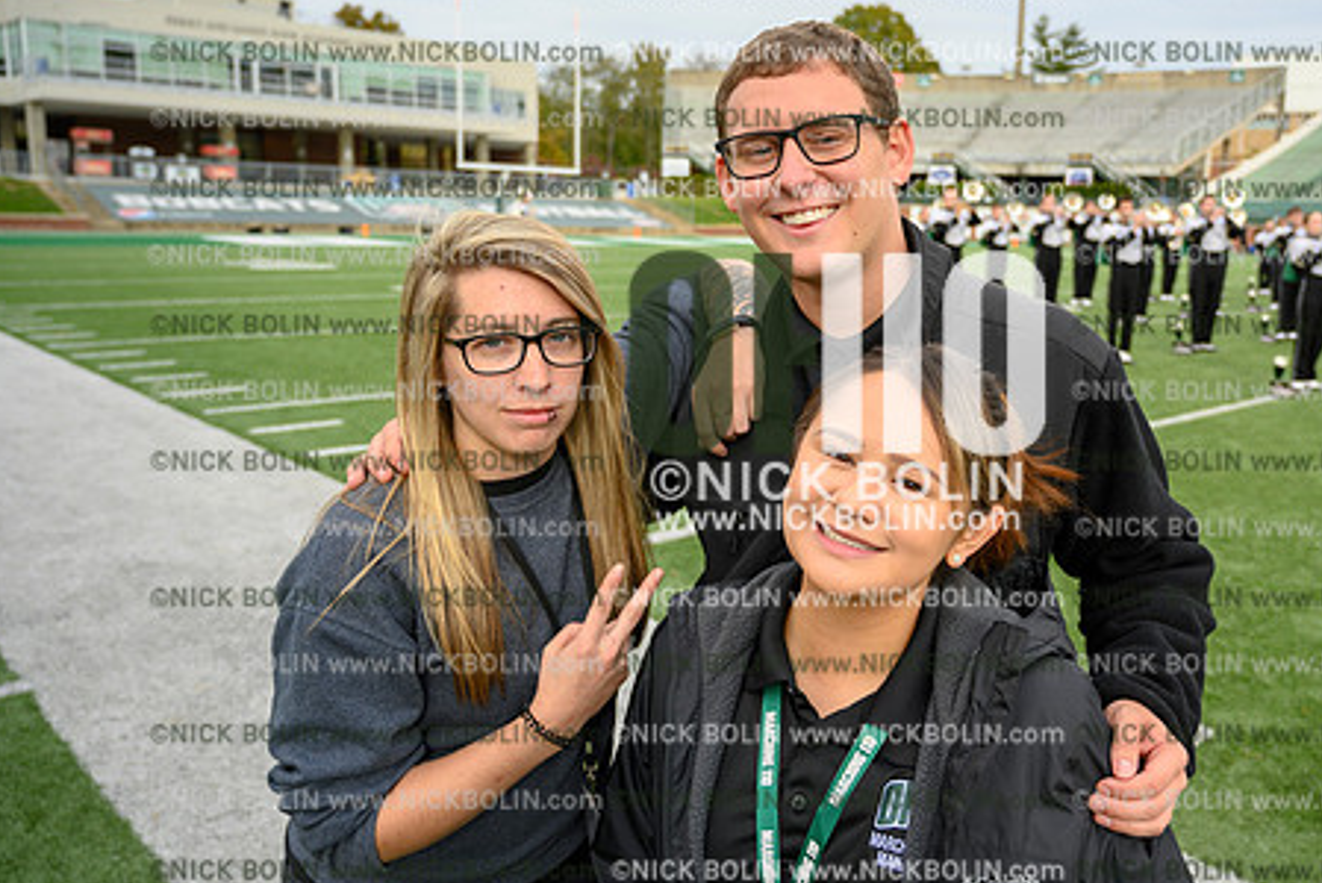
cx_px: 836
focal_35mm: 31
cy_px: 393
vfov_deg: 42.3
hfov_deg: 59.4
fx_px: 1139
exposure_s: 1/320
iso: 125
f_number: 4
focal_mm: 24
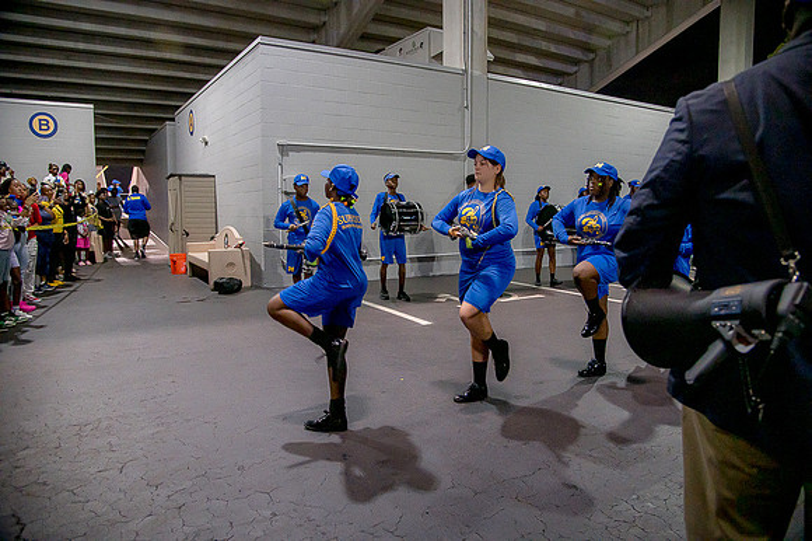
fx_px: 541
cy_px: 270
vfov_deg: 53.1
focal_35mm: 24
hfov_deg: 73.8
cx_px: 406
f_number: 4
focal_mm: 24
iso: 2000
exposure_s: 1/200
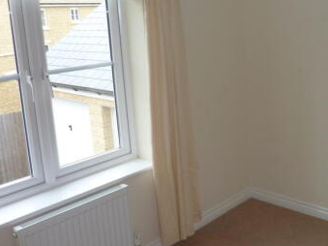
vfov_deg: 33.3
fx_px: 407
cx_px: 255
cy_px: 87
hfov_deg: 42.2
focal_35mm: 43
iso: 80
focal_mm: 4.1
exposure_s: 1/30
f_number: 3.3
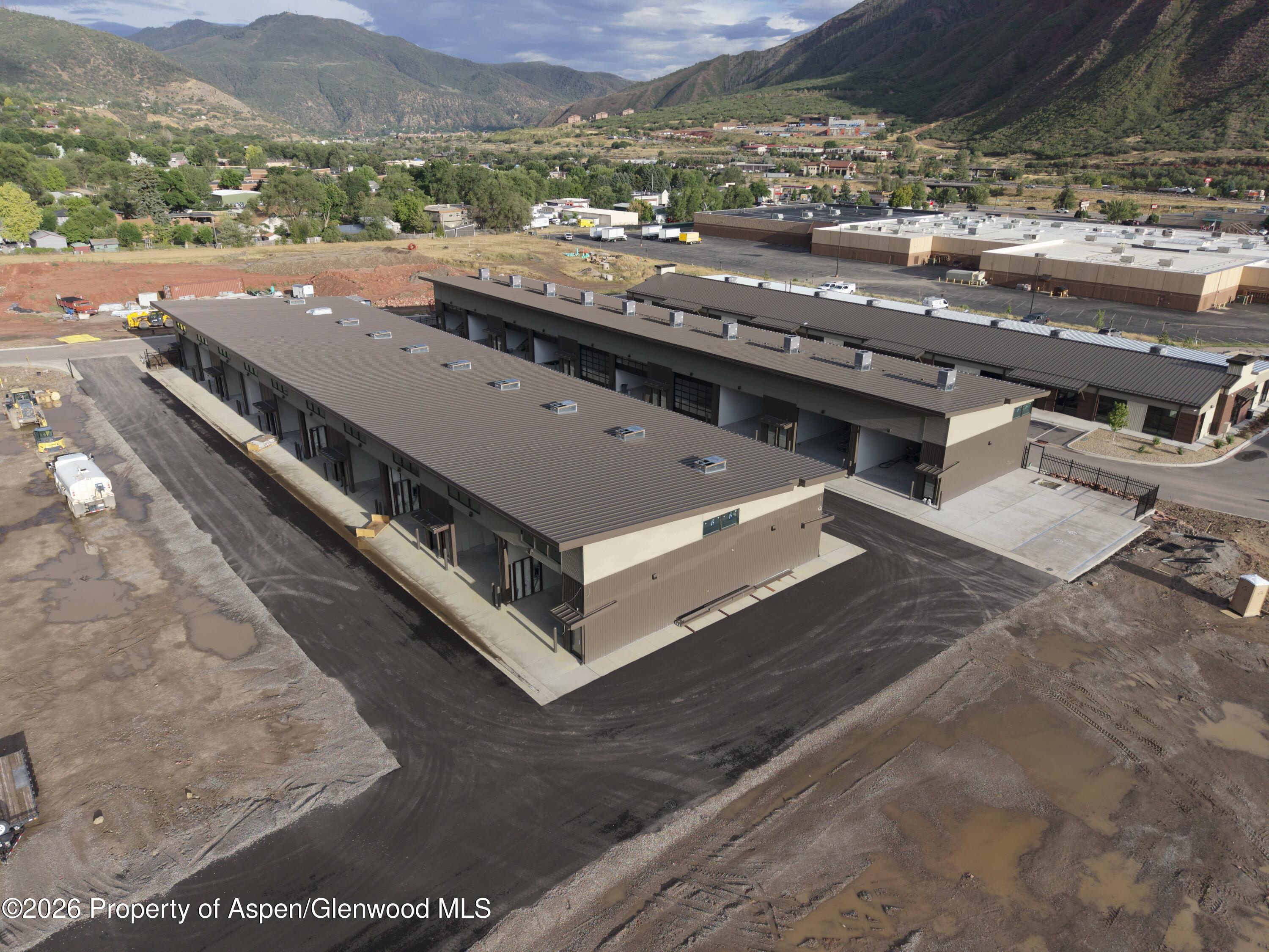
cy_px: 476
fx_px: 880
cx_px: 634
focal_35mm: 24
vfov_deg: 56.8
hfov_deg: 71.6
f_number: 1.8
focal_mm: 8.67
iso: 200
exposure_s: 1/4000
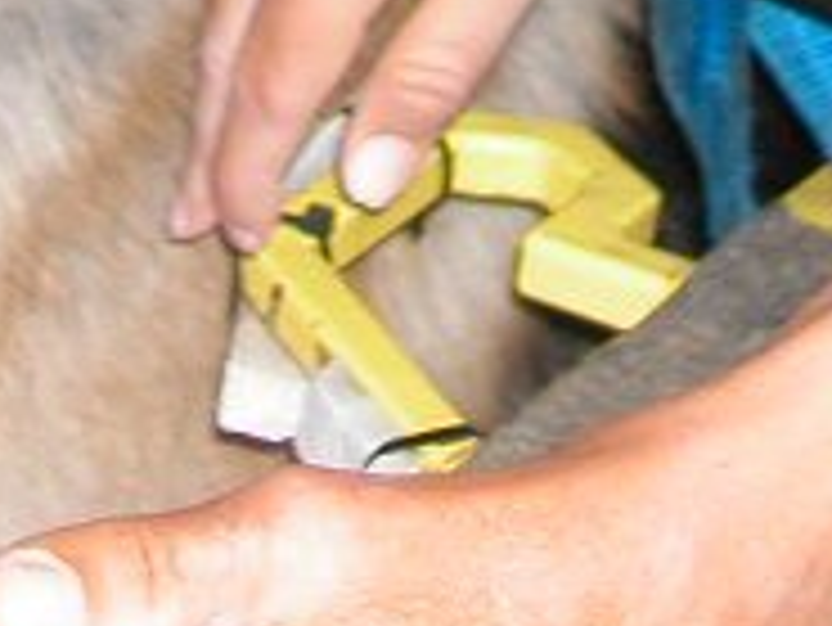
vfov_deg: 5.7
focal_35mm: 242
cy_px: -1405
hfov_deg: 8.2
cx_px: 333
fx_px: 5820
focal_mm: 9
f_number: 3
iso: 100
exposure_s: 1/30
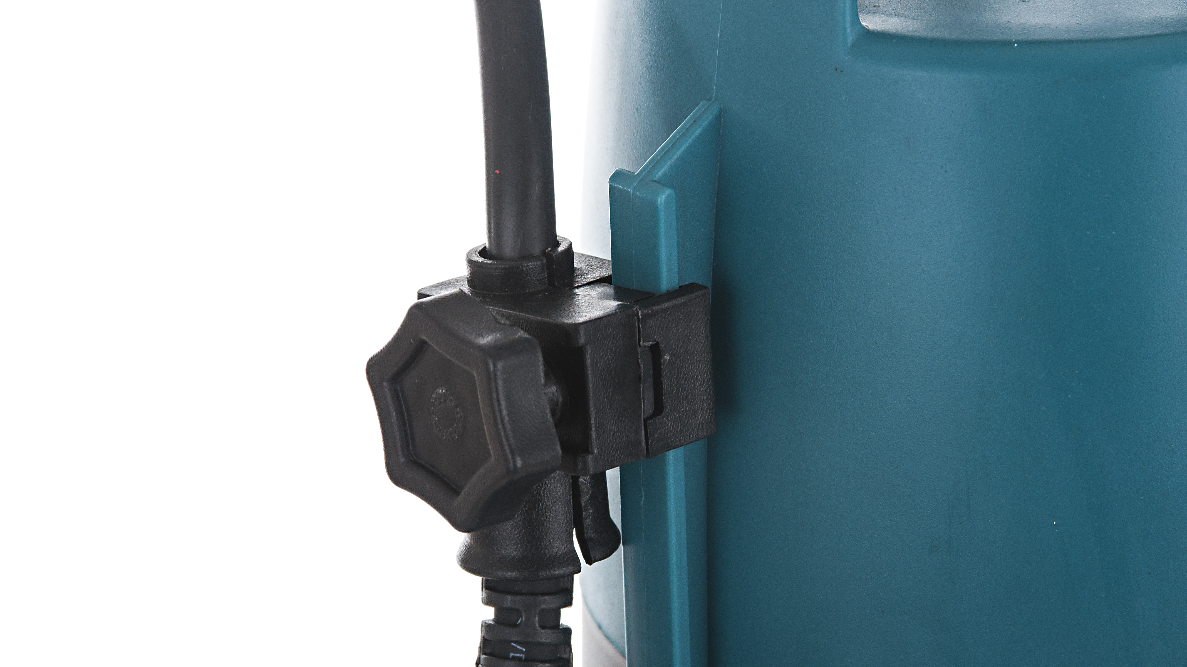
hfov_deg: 13.0
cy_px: 375
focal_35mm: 166
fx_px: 5210
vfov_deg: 7.3
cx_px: 593
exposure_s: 1/125
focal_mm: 105
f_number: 13
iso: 200
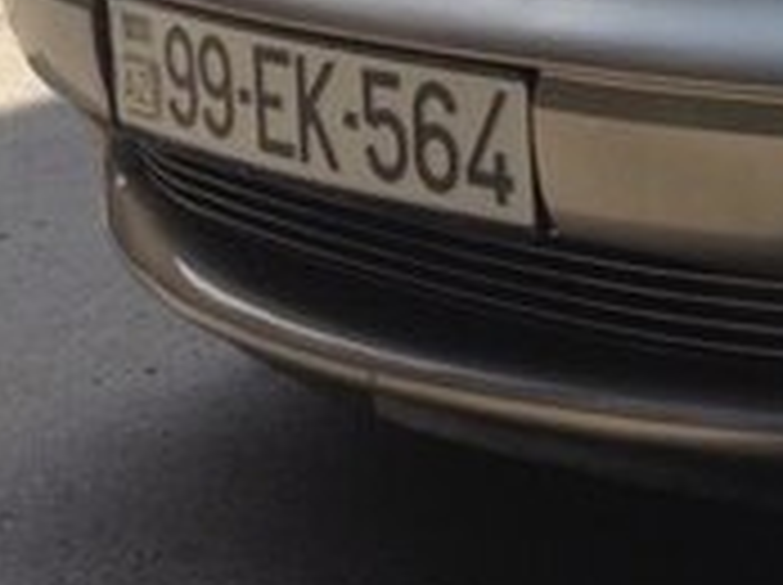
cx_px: 1395
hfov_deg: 13.4
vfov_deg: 10.6
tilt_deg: -4.8
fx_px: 3004
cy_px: -362
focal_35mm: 133
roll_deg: -1.1
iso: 50
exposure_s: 1/778
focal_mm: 4.28
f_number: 2.4
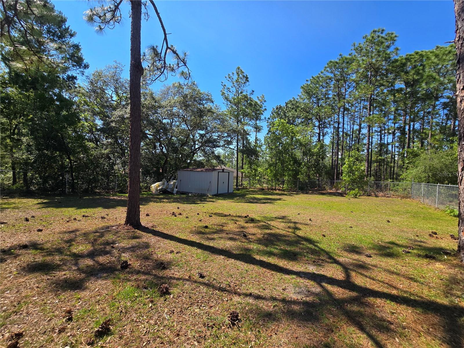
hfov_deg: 106.2
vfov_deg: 89.9
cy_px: 174
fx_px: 174
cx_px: 232
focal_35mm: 13
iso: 50
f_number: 2.2
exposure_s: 1/1300
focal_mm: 2.2
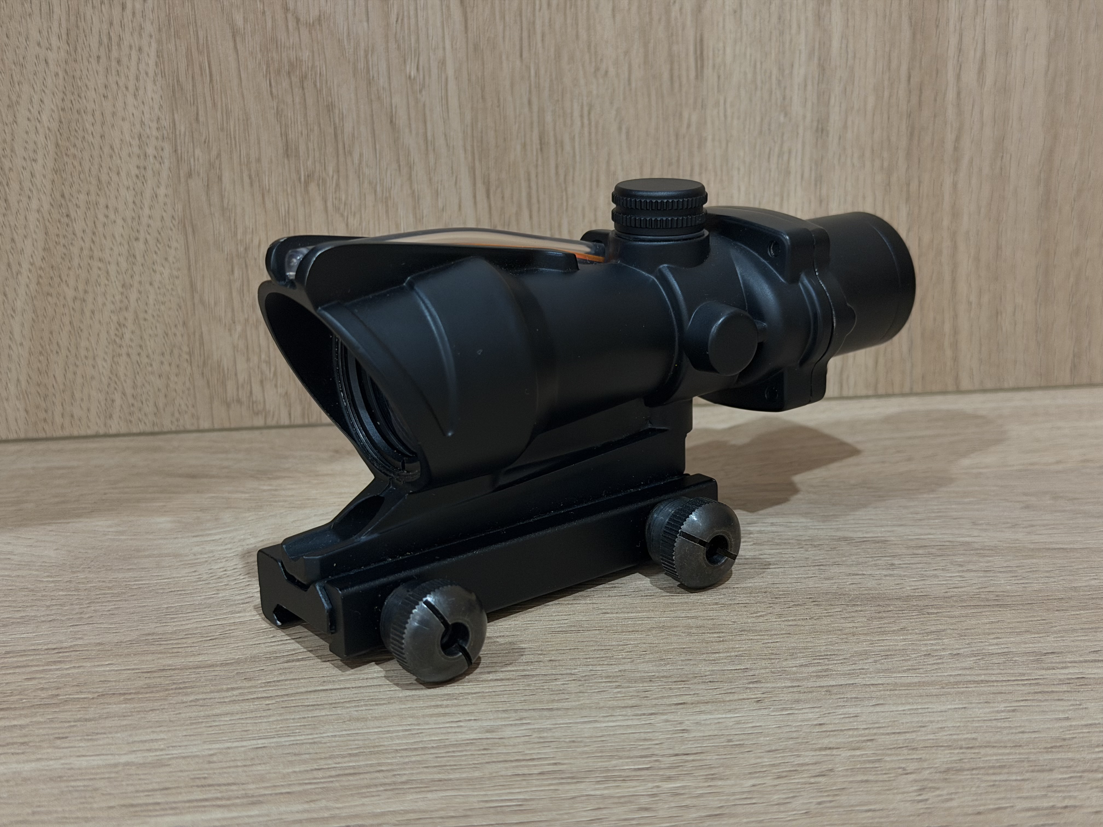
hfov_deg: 39.7
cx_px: 552
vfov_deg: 30.3
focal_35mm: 48
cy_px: 414
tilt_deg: -18.8
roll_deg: +0.5
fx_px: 1529
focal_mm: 6.76
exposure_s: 1/25
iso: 500
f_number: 1.78
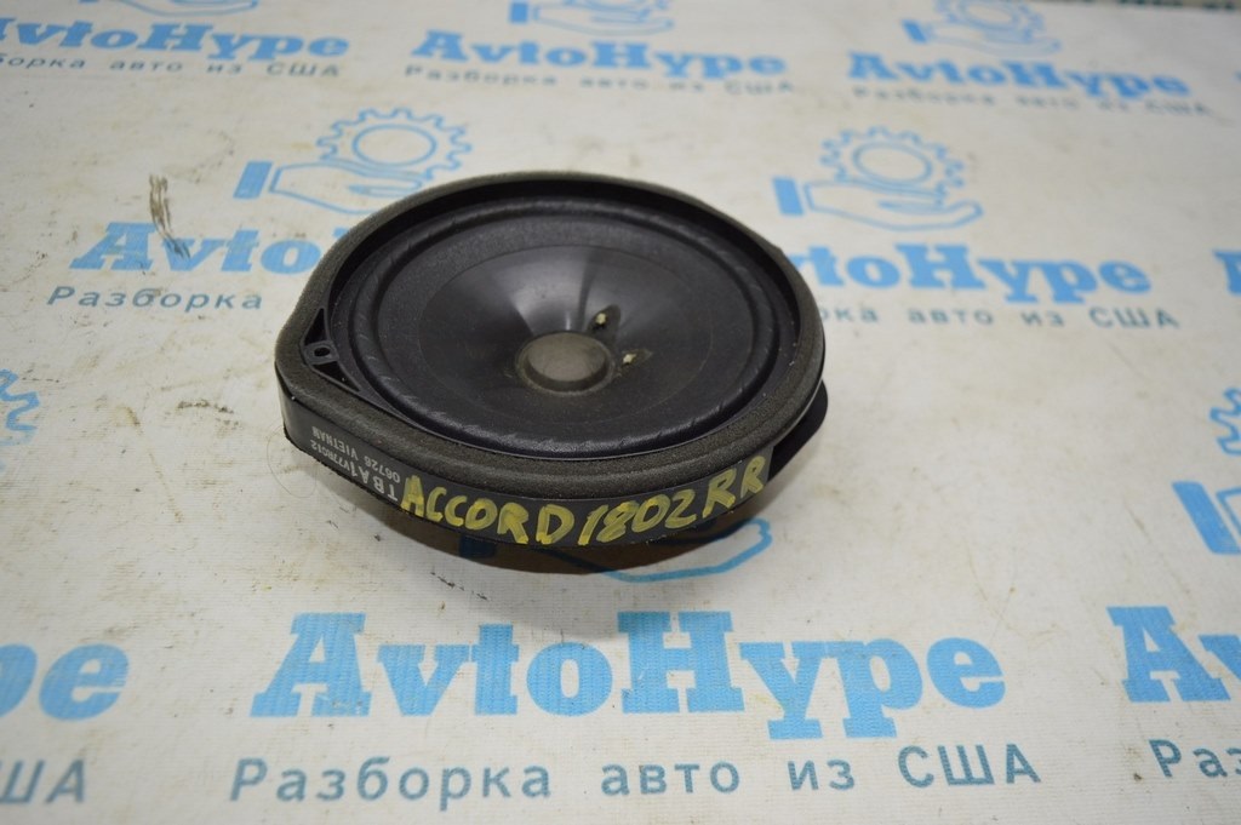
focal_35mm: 32
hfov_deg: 59.5
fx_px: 1085
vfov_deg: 41.6
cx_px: 620
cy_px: 412
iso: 400
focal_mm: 21
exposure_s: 1/80
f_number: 4
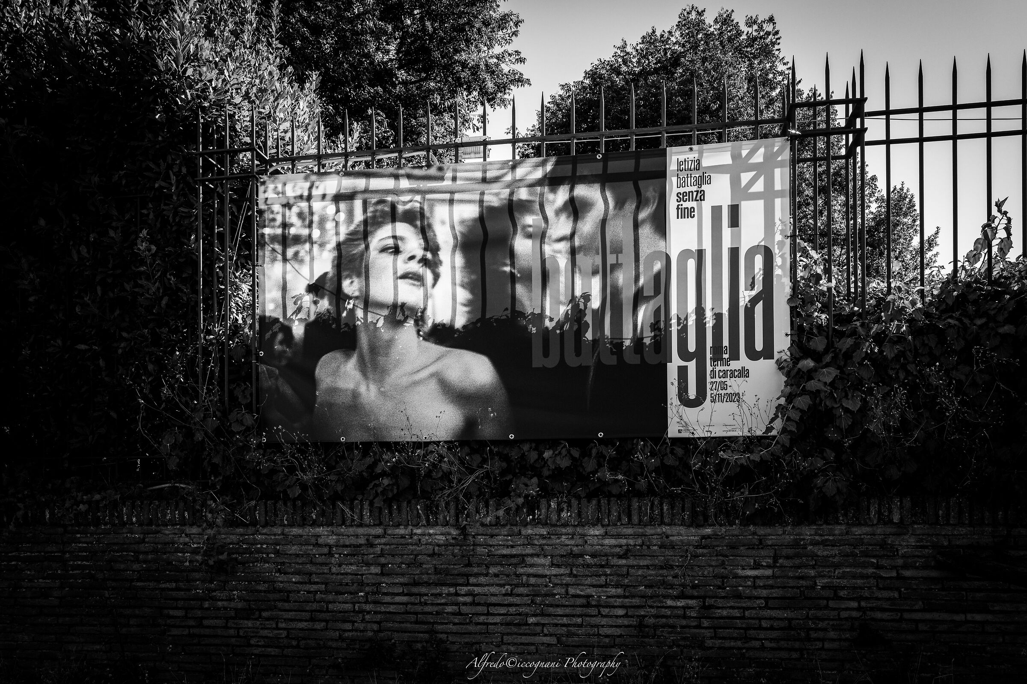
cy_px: 342
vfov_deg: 46.3
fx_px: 798
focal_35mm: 28
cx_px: 514
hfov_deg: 65.5
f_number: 8
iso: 200
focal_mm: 28
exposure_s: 1/500
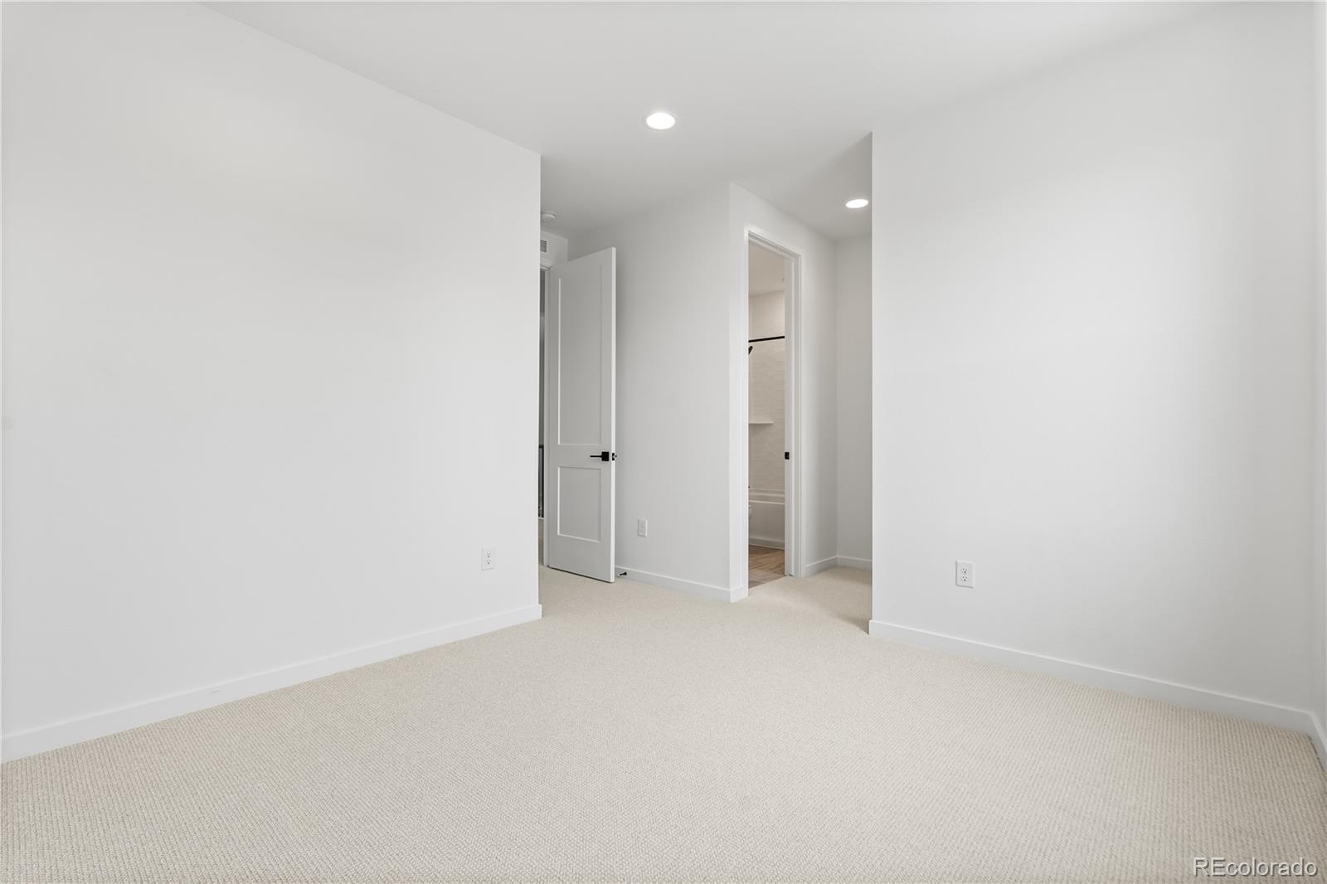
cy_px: 442
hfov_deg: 95.0
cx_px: 664
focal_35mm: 16
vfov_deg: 72.0
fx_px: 608
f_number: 8
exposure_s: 1/8
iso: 125
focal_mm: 16.5
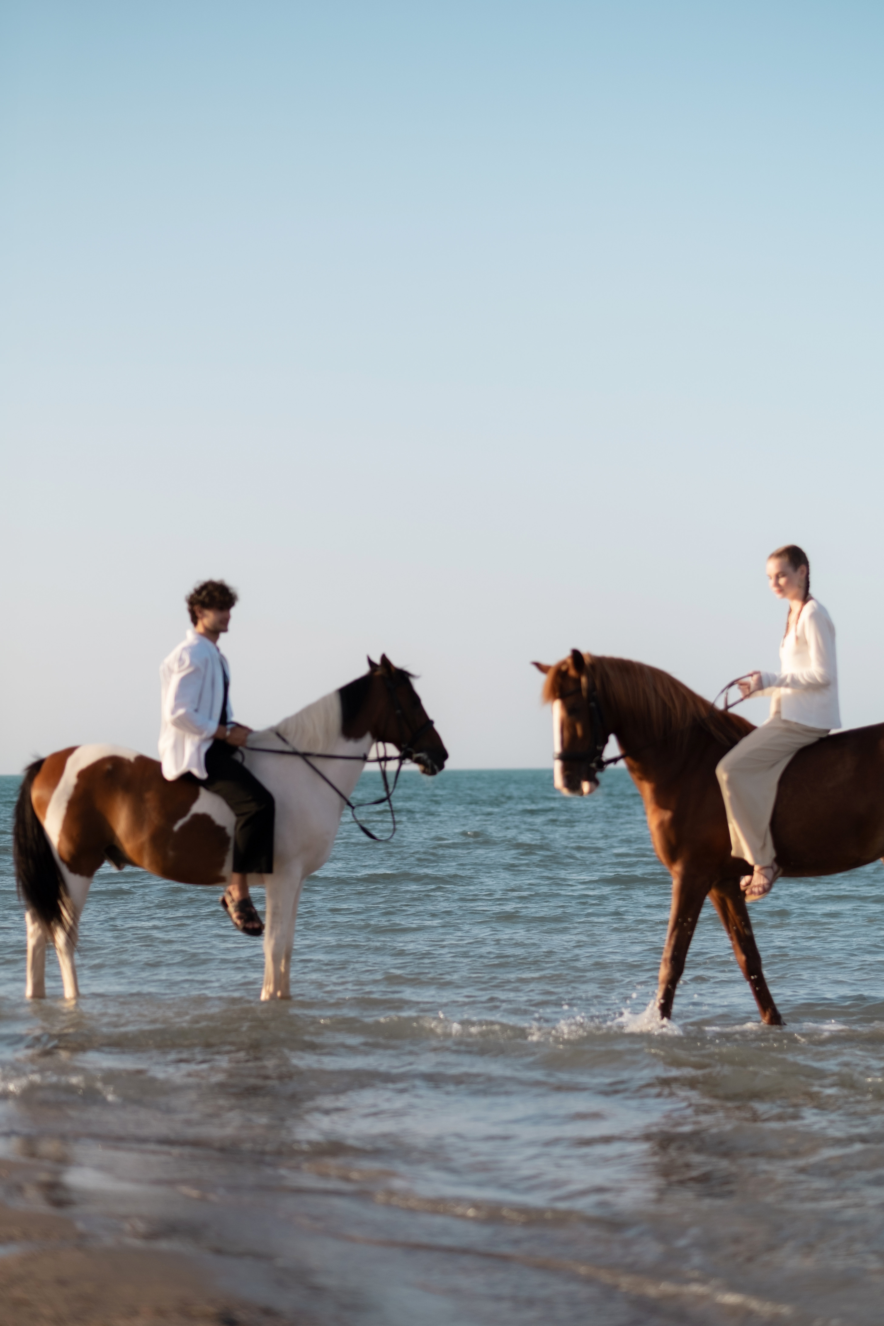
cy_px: 663
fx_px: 3094
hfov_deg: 16.3
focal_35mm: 84
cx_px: 442
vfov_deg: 24.2
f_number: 1.4
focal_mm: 56
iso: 160
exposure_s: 1/3200
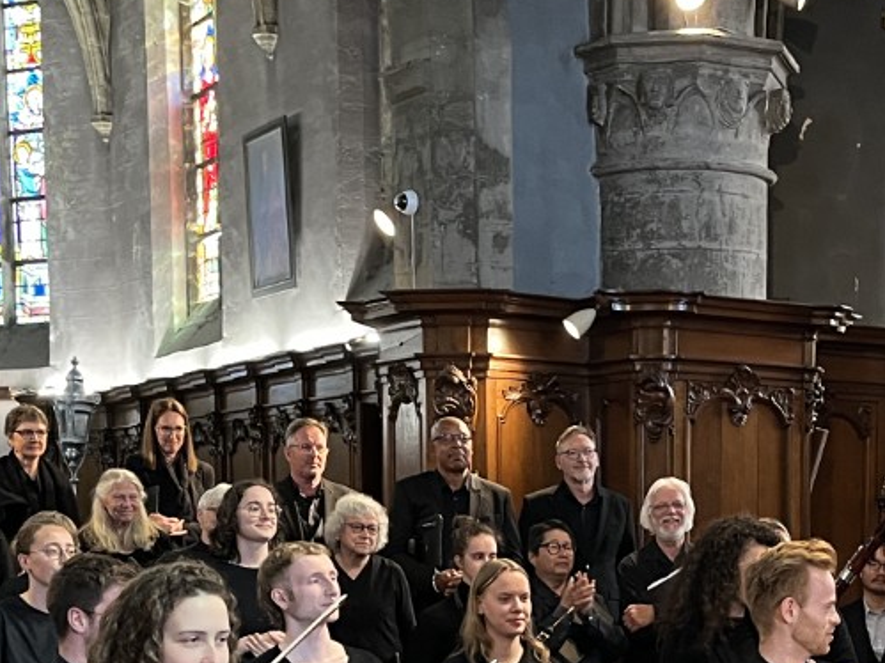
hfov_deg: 25.5
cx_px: 718
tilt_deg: -4.6
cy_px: 647
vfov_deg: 19.1
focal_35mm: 75
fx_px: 1917
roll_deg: -0.3
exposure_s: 1/33
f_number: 1.6
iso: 400
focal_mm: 5.1
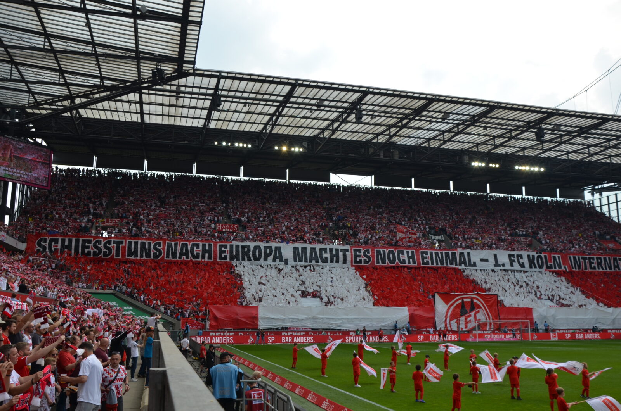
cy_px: 206
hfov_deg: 57.3
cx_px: 310
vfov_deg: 39.8
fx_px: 568
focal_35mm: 33
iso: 110
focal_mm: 22
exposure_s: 1/250
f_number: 8
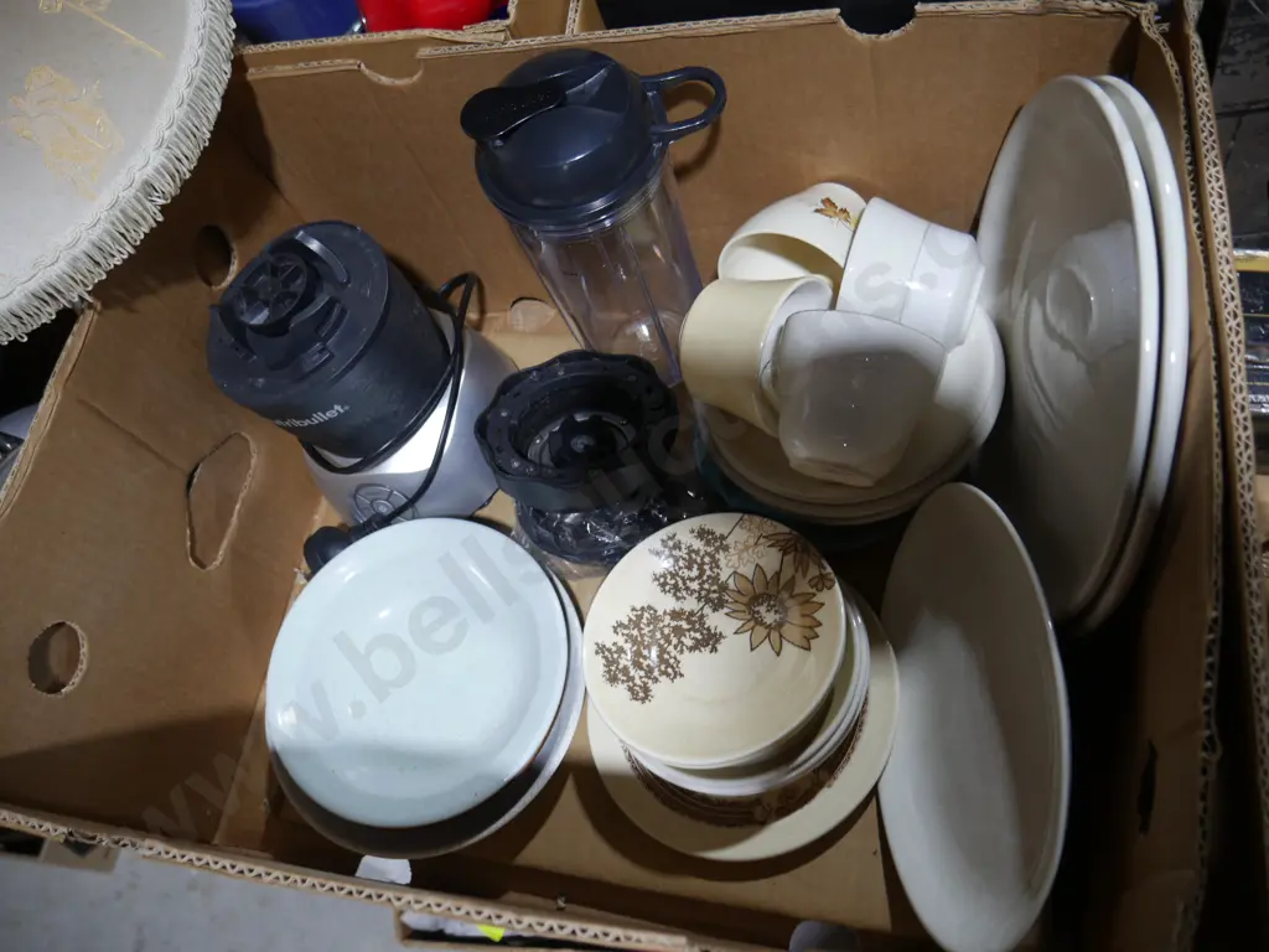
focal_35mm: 28
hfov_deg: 63.4
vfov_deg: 49.7
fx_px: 1026
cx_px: 634
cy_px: 476
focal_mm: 14
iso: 200
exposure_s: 1/60
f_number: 3.5
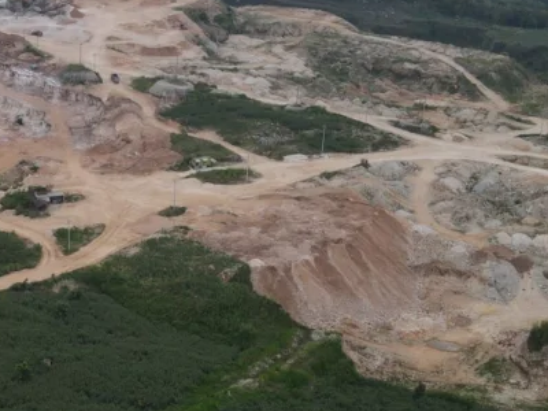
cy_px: 203
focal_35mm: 72
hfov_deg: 26.4
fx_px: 1140
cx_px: 89
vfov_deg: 20.4
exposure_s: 1/640
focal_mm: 4.5
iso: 110
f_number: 2.8
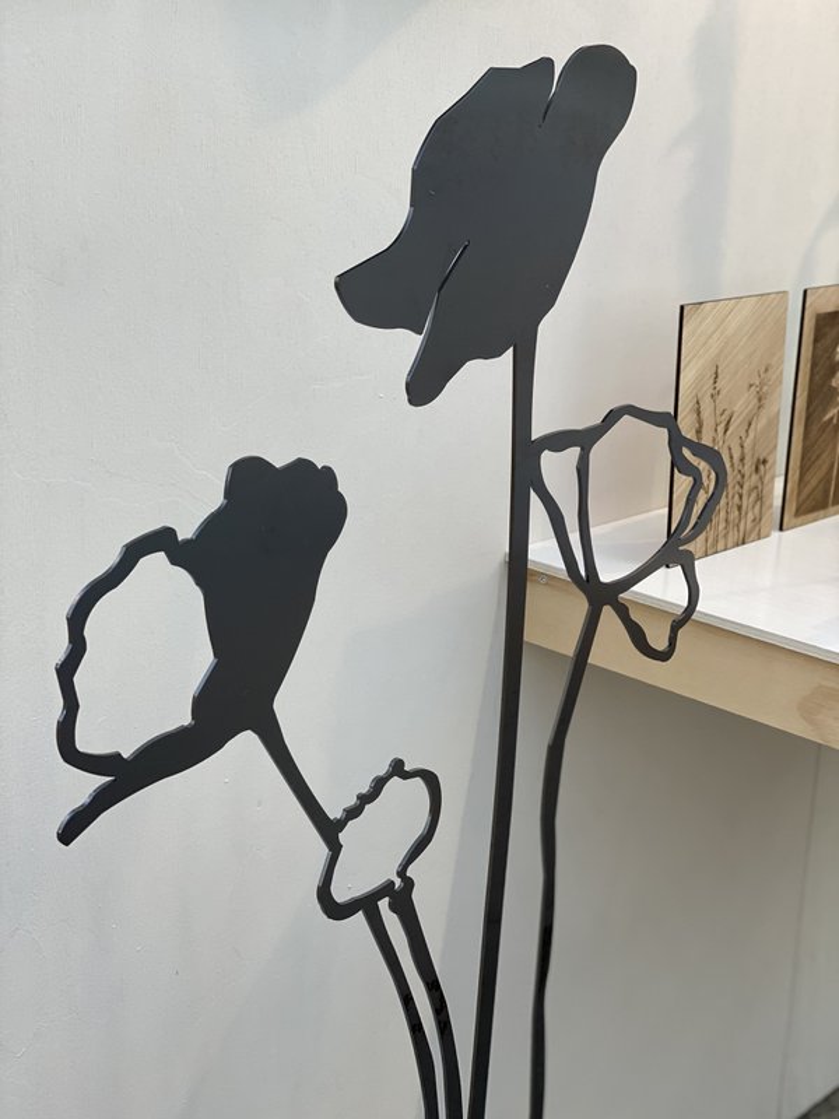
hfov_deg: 28.0
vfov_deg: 36.8
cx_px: 420
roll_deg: -2.9
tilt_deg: -16.8
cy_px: 560
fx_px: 1680
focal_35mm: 52
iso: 80
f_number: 2
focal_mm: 6
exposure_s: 1/100
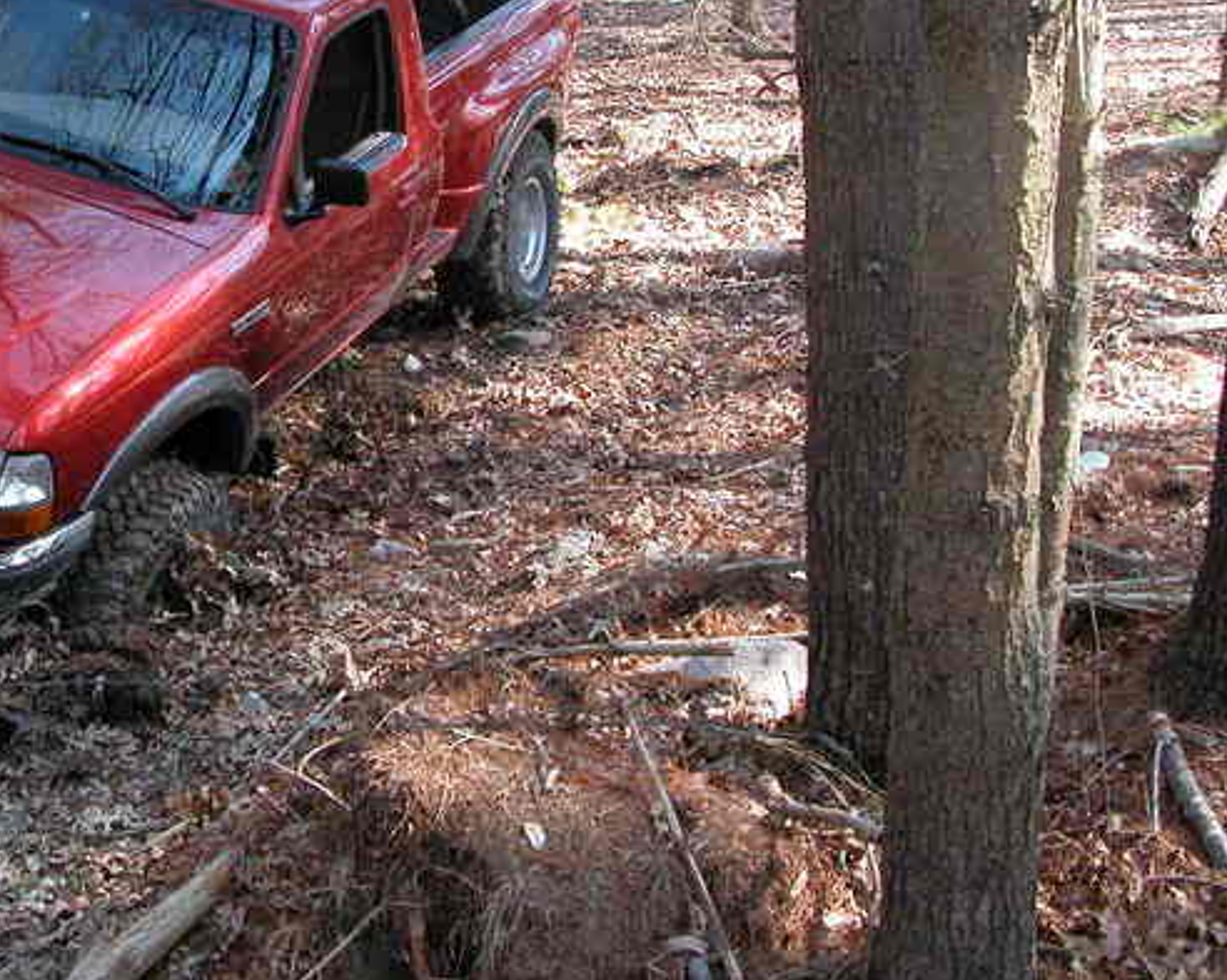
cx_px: 269
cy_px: 322
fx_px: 1960
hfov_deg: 33.9
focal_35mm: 54
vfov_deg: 27.9
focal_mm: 8.9
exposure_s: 1/84.6
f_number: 3.2
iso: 100
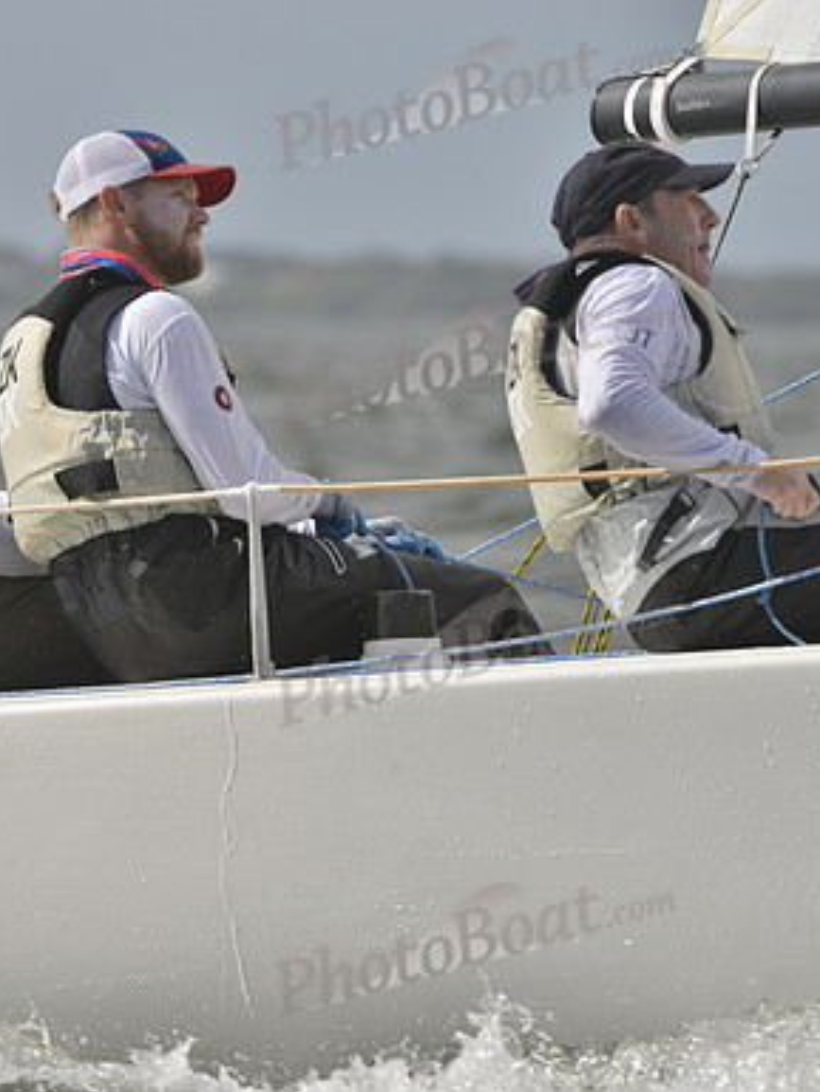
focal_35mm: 435
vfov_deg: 4.6
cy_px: 546
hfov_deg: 3.4
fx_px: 13732
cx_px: 131
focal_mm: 300
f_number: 9
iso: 400
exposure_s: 1/1600
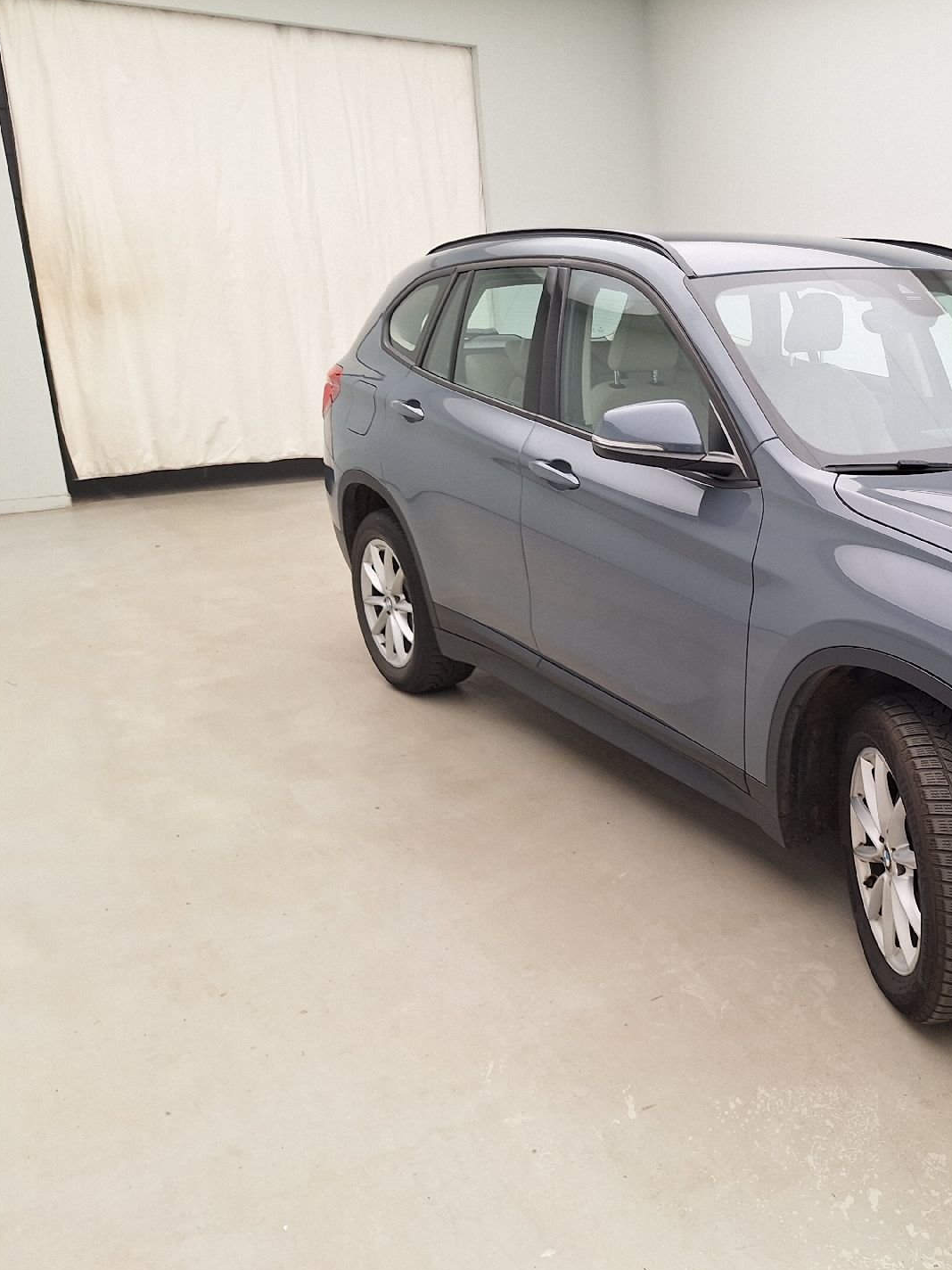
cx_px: 849
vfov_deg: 58.4
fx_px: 1137
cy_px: 634
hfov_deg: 41.9
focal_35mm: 31
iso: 50
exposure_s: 1/100
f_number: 1.8
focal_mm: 5.54
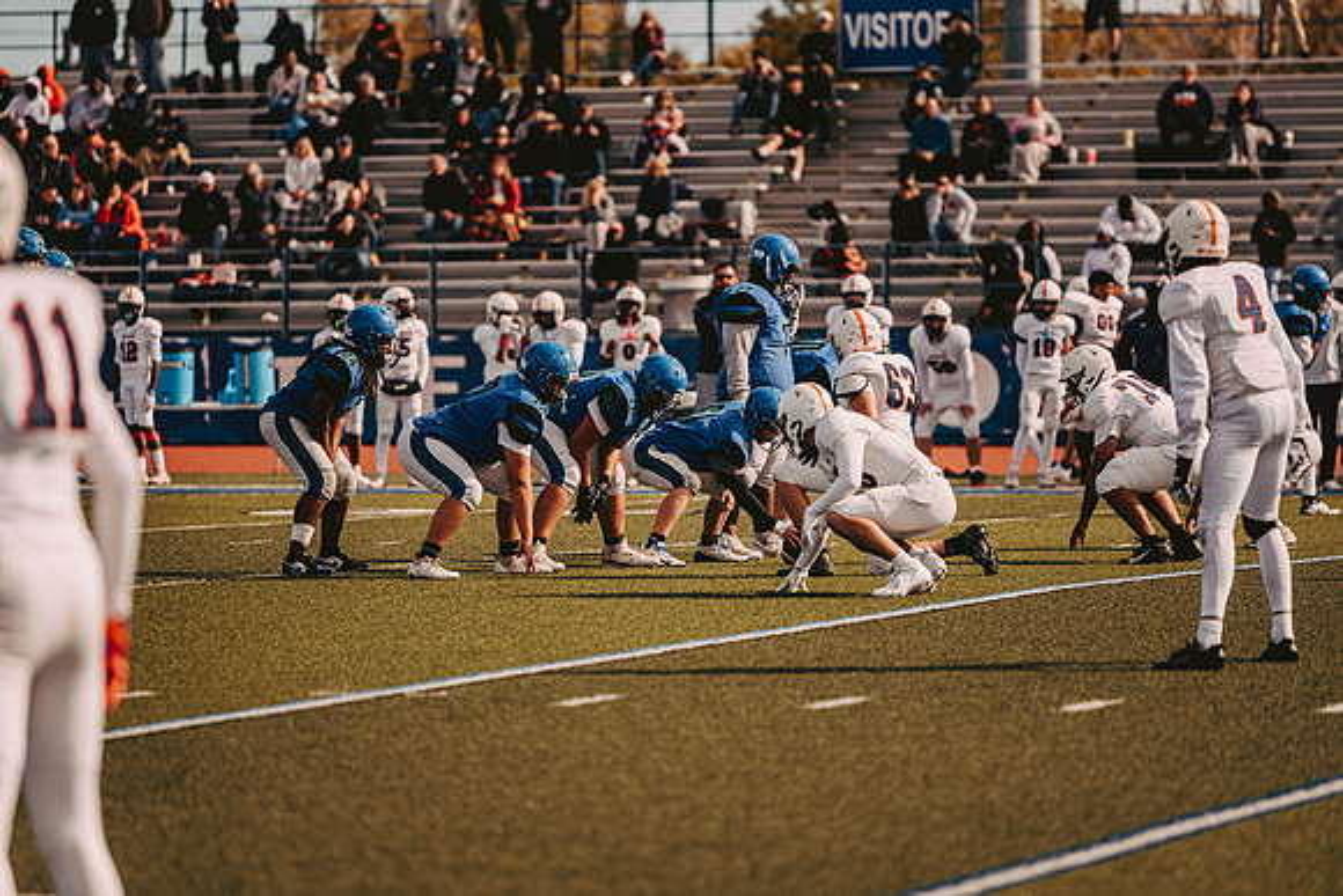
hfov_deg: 10.2
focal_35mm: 203
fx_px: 7560
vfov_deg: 6.8
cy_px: 448
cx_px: 673
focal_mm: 200
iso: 160
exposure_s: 1/2000
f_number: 2.8
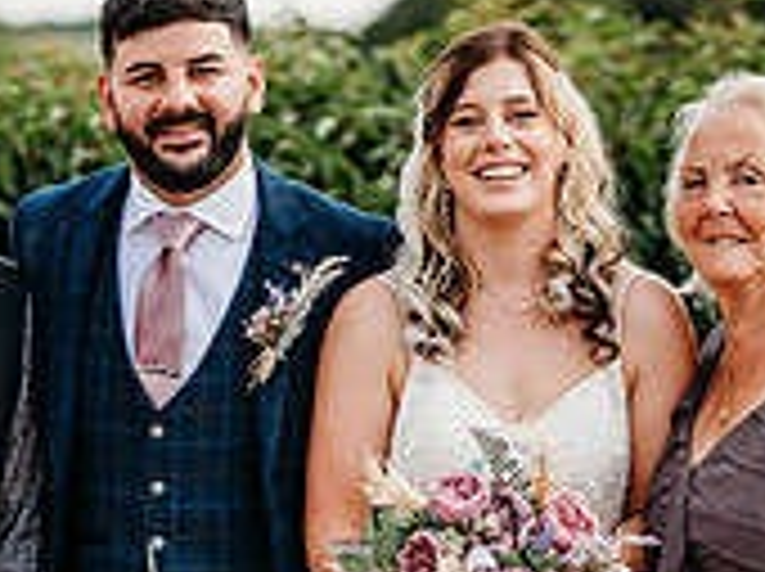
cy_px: 730
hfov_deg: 7.1
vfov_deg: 5.3
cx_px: 423
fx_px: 6157
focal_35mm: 279
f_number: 2.5
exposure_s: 1/1000
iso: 100
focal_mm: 85
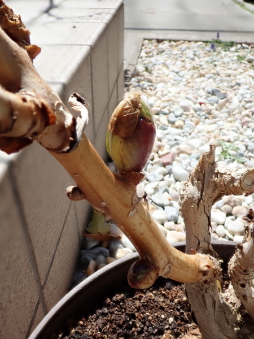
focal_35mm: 30
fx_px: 294
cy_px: 170
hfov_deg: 46.8
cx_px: 127
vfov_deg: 60.0
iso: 100
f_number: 3.2
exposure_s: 1/800
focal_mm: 5.5
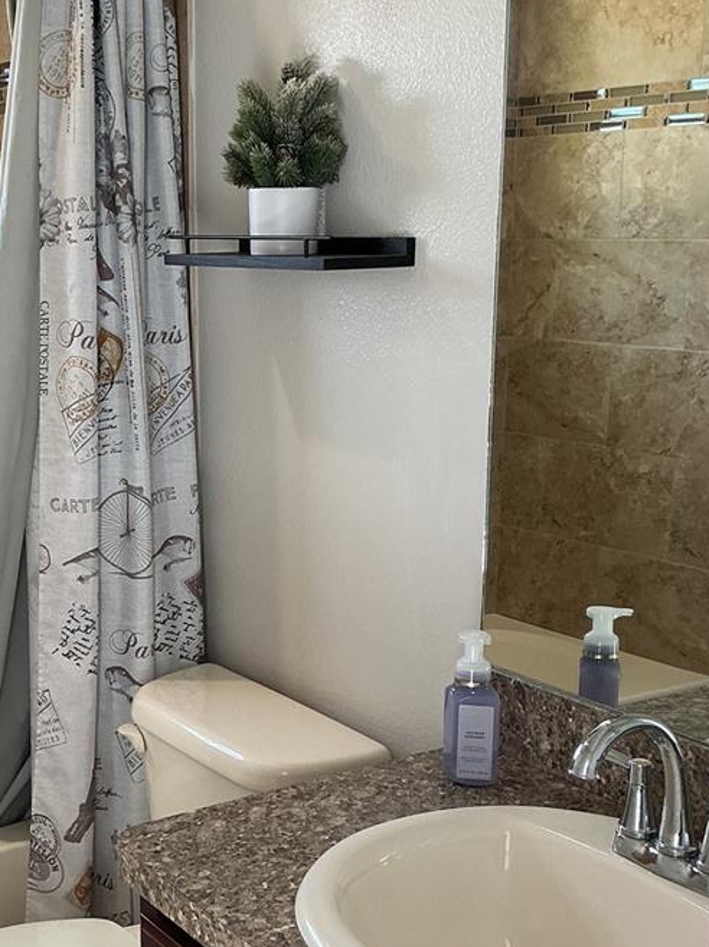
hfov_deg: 27.2
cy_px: 539
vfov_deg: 36.1
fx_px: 1449
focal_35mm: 53
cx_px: 200
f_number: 1.8
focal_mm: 3
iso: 50
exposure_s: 1/120
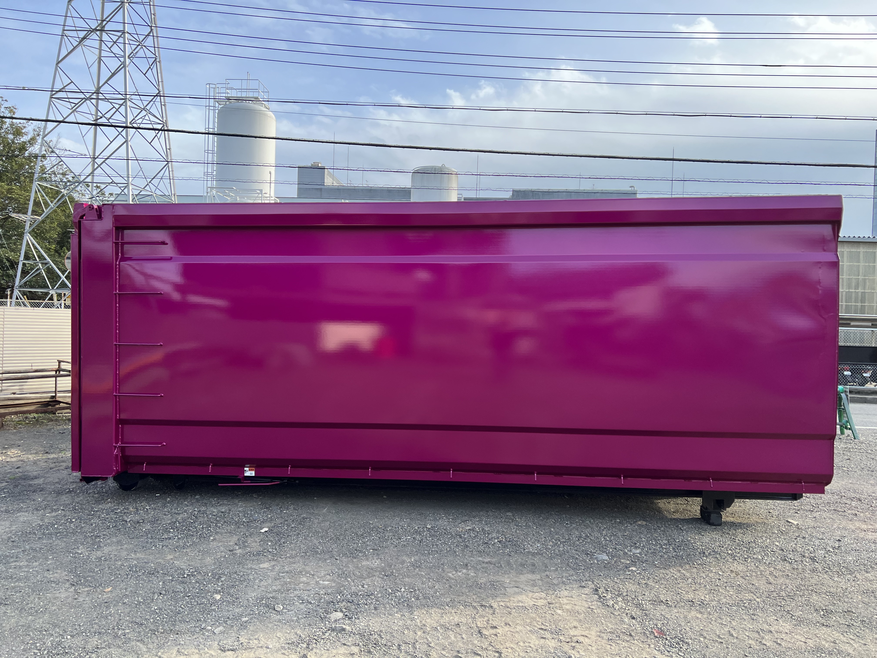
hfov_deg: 67.3
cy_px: 329
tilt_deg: -1.1
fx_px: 659
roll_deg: -1.9
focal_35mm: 26
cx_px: 438
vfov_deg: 53.1
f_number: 1.5
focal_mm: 5.7
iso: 50
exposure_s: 1/1079
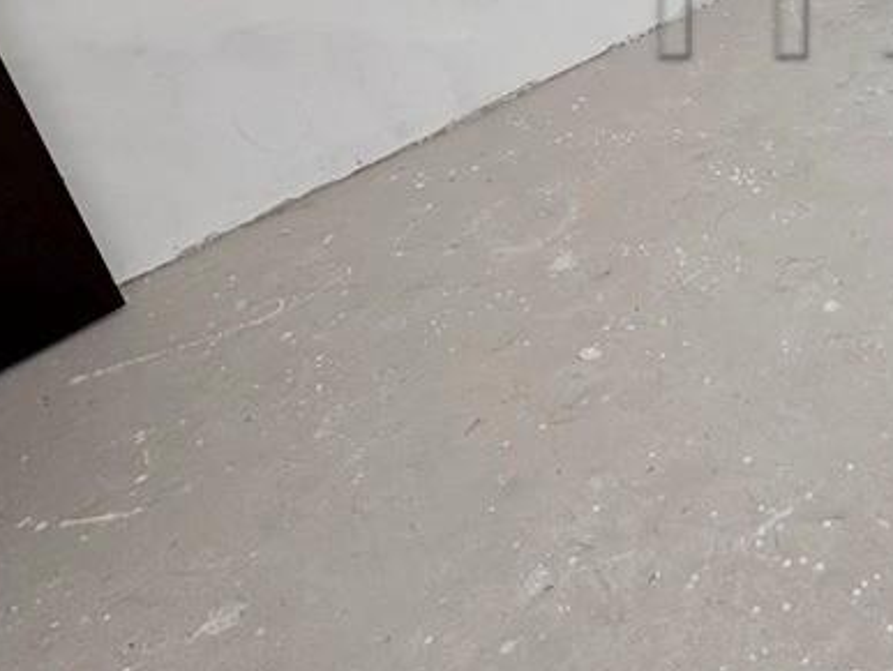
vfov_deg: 35.1
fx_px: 955
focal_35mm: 37
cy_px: -2
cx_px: 960
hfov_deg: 41.1
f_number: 2.2
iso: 40
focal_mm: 2.22
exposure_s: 1/155
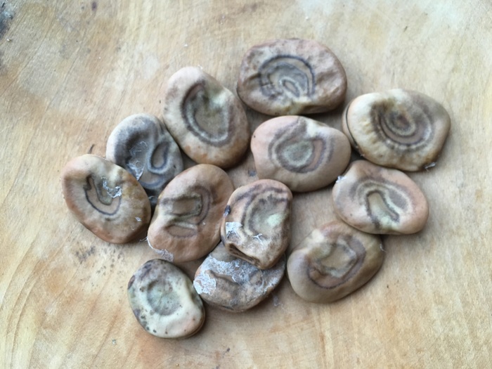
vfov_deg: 48.2
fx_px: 412
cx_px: 246
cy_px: 184
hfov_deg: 61.7
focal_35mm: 29
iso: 125
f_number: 2.2
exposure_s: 1/33
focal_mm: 4.15
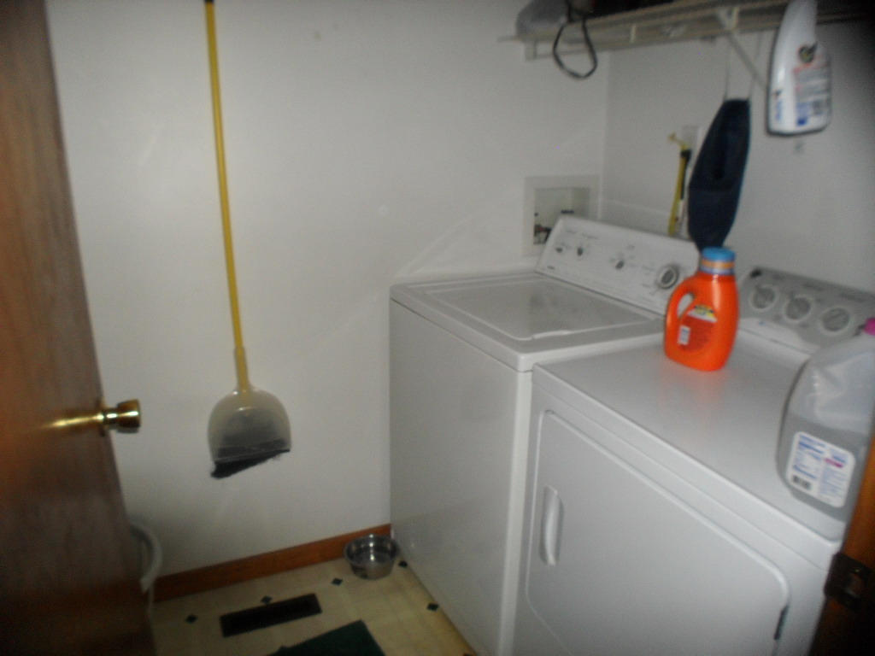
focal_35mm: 35
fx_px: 885
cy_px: 328
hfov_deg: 52.6
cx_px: 438
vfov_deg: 40.7
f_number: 3.2
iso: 200
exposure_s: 1/45
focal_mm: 6.3
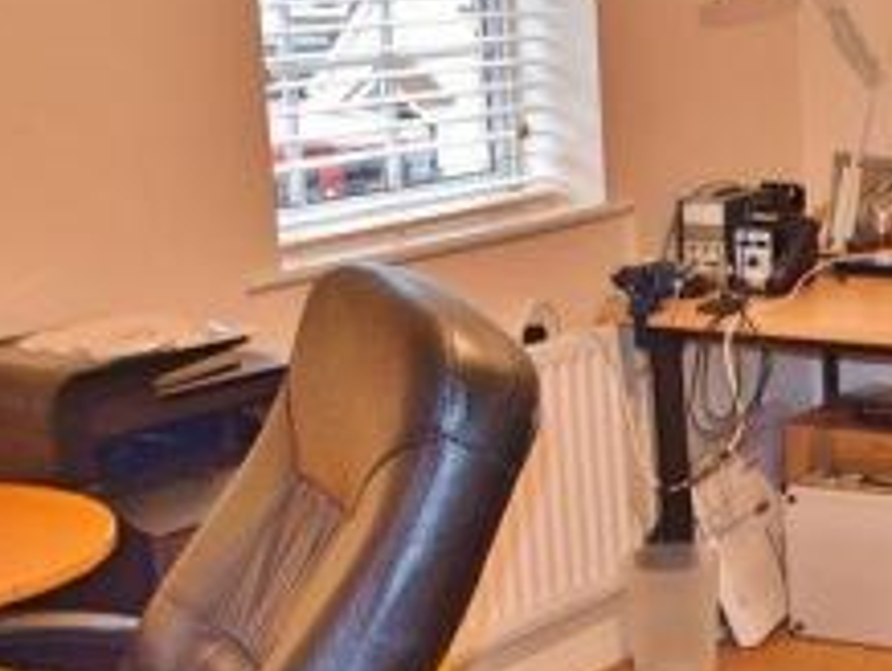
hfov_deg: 22.6
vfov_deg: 18.9
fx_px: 2012
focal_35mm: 78
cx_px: 1123
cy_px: 407
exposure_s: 1/60
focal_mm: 18
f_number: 4
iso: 800
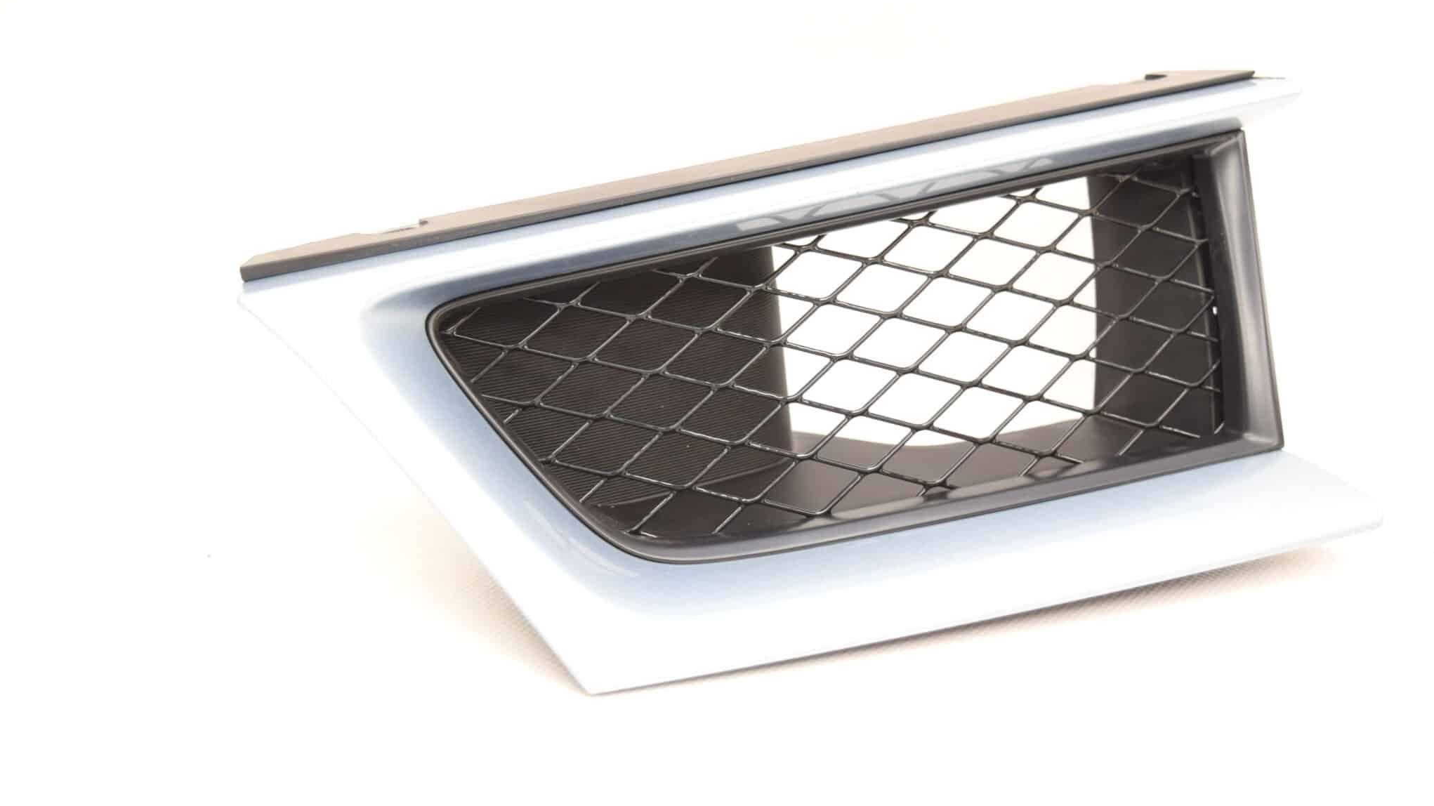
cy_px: 349
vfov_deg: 20.0
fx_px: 2281
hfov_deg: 34.9
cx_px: 715
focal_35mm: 60
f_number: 4.8
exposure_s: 1/80
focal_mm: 38
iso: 400
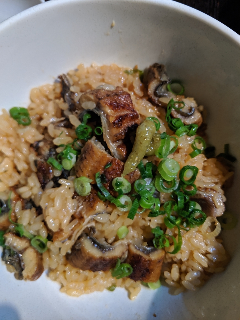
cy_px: 160
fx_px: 250
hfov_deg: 51.4
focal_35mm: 27
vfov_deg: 65.3
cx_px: 120
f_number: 1.8
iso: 130
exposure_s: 1/25
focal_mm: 4.44
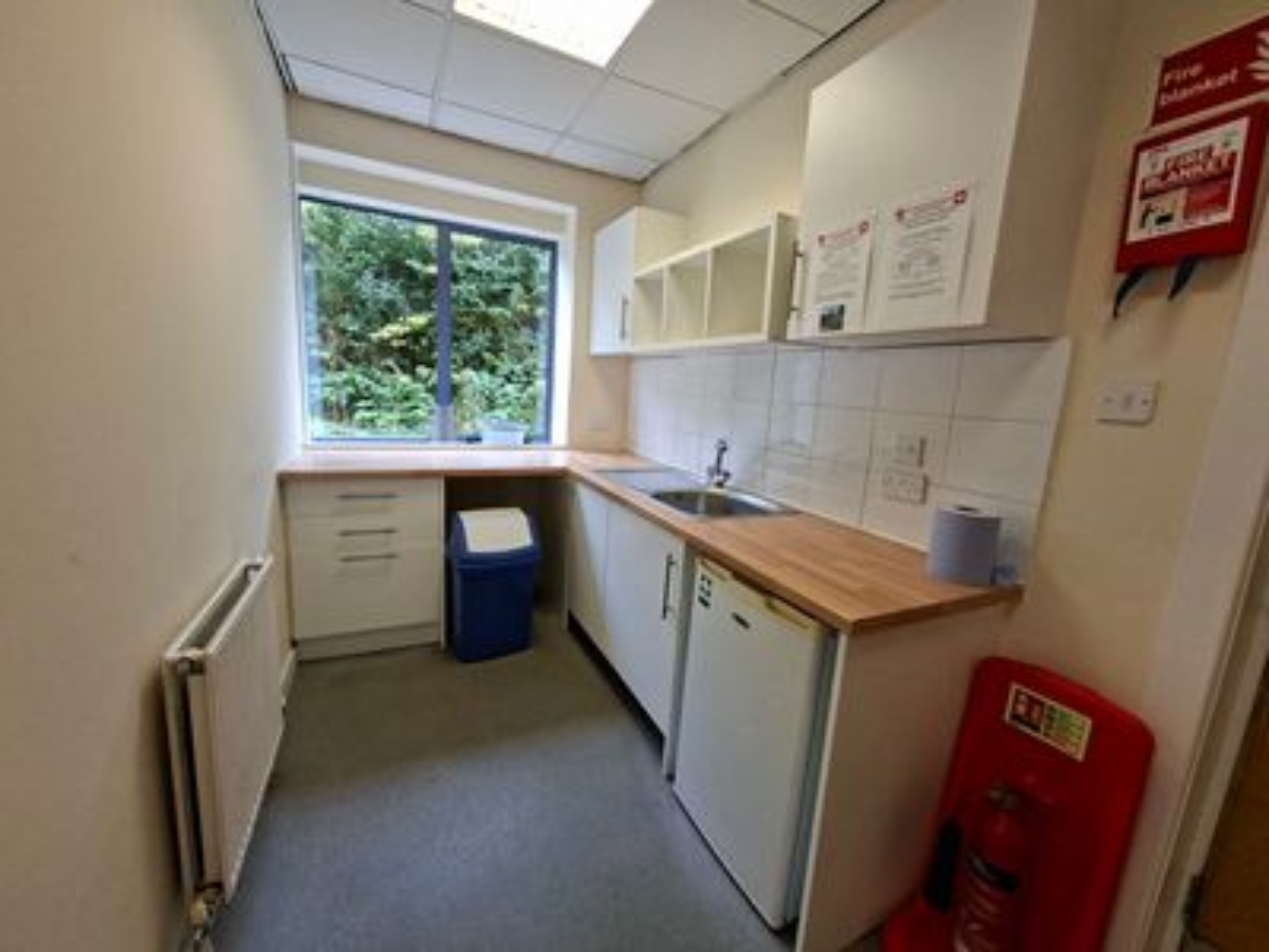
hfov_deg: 106.2
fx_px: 477
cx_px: 634
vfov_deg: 89.9
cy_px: 476
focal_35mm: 13
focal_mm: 1.74
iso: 80
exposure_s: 1/50
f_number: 2.2
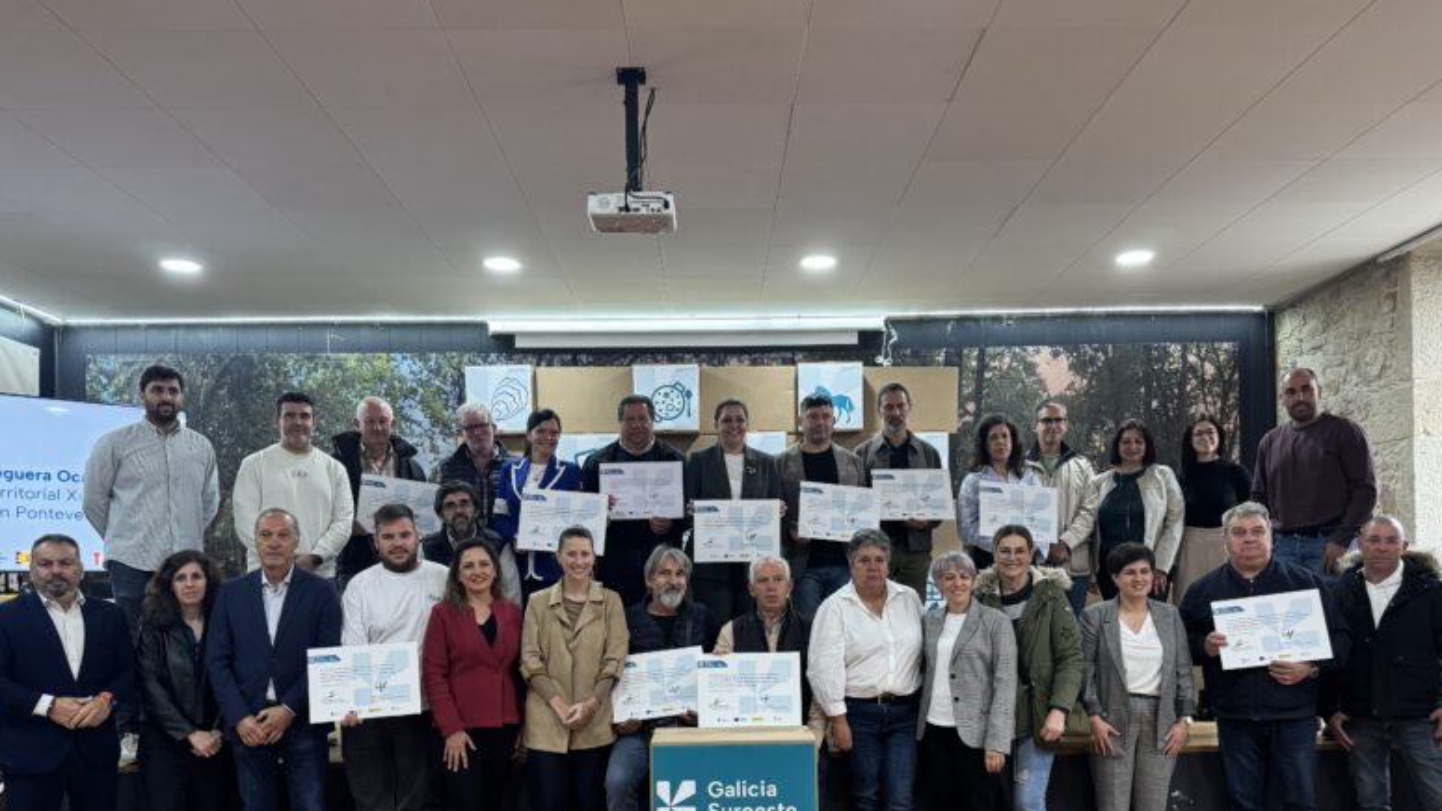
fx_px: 1109
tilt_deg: +0.7
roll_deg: +1.2
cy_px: 572
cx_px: 739
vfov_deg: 39.5
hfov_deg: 66.1
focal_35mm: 29
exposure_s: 1/50
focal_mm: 6.76
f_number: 1.78
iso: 250
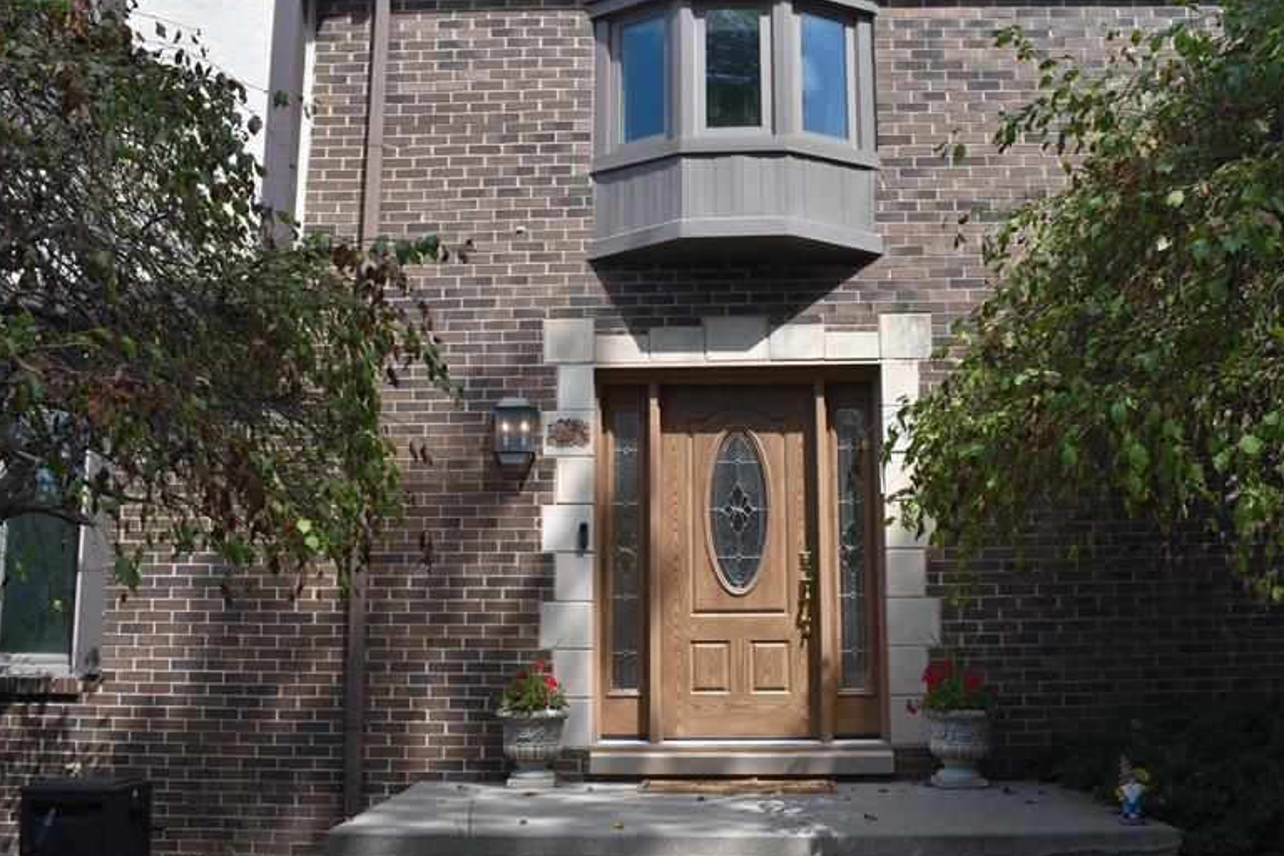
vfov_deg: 36.8
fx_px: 1284
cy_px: 393
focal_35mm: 36
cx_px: 677
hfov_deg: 53.1
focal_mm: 18
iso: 180
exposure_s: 1/250
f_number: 8
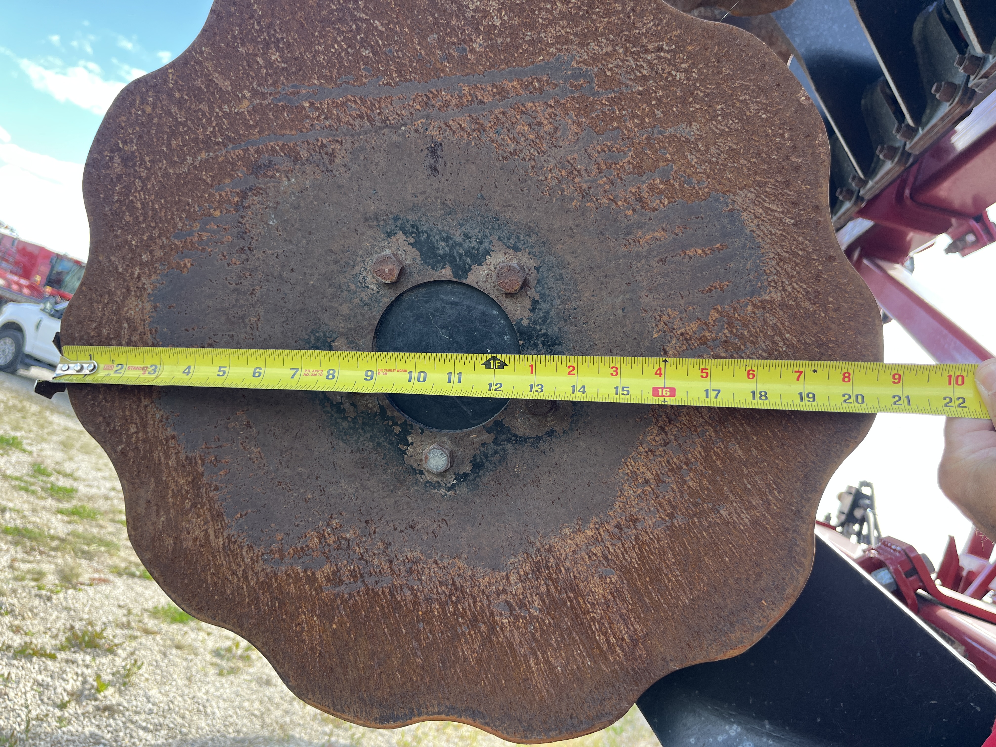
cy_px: 374
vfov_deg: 53.1
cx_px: 498
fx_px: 748
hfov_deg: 67.3
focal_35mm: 26
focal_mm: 5.1
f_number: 1.6
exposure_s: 1/240
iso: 40
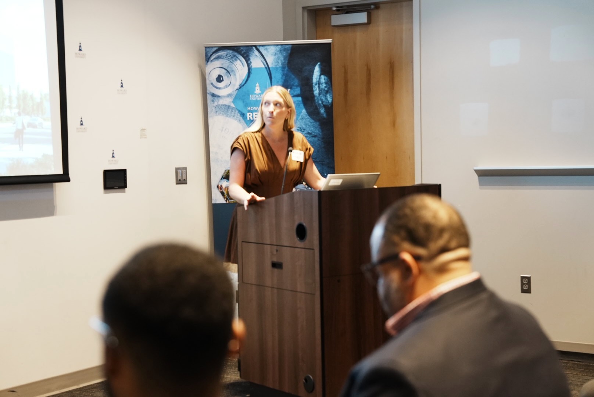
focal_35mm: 70
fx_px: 1156
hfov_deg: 28.8
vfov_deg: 19.5
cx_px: 297
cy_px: 198
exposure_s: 1/200
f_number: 4
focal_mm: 70
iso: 4000
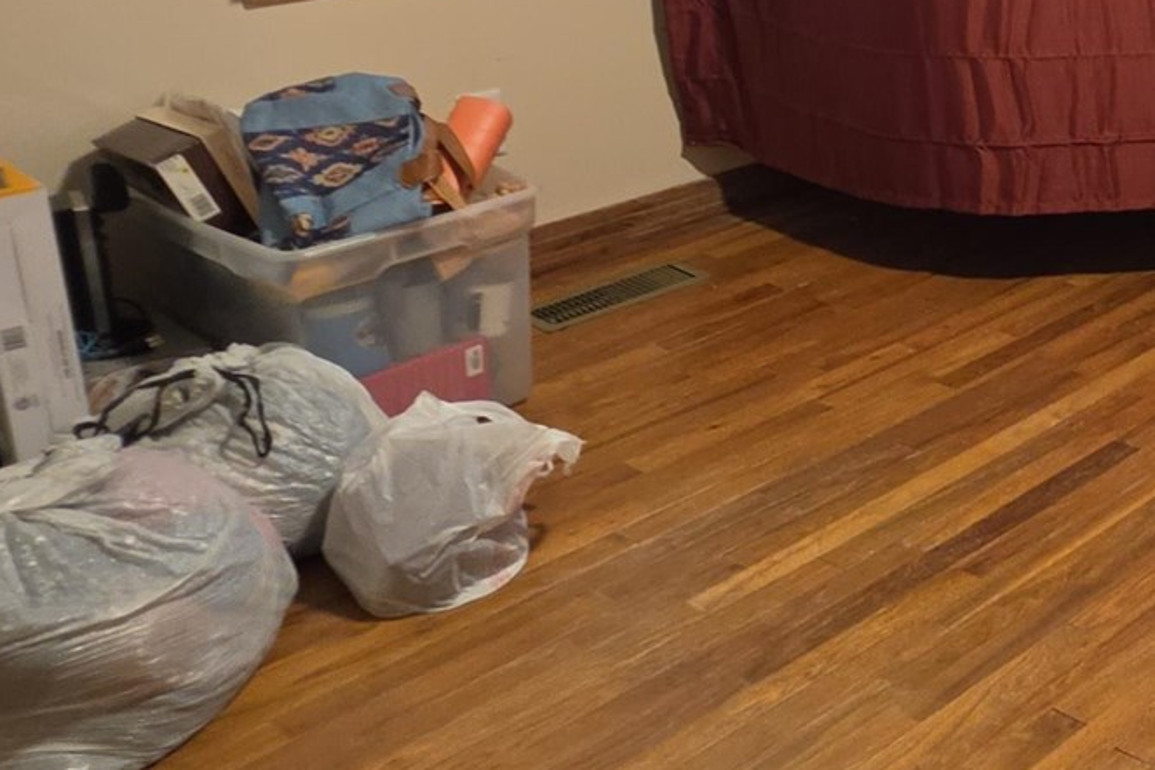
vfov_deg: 27.9
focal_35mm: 47
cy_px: 118
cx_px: 1406
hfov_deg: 33.6
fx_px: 1508
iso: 200
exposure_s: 1/60
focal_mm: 2.2
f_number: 1.9
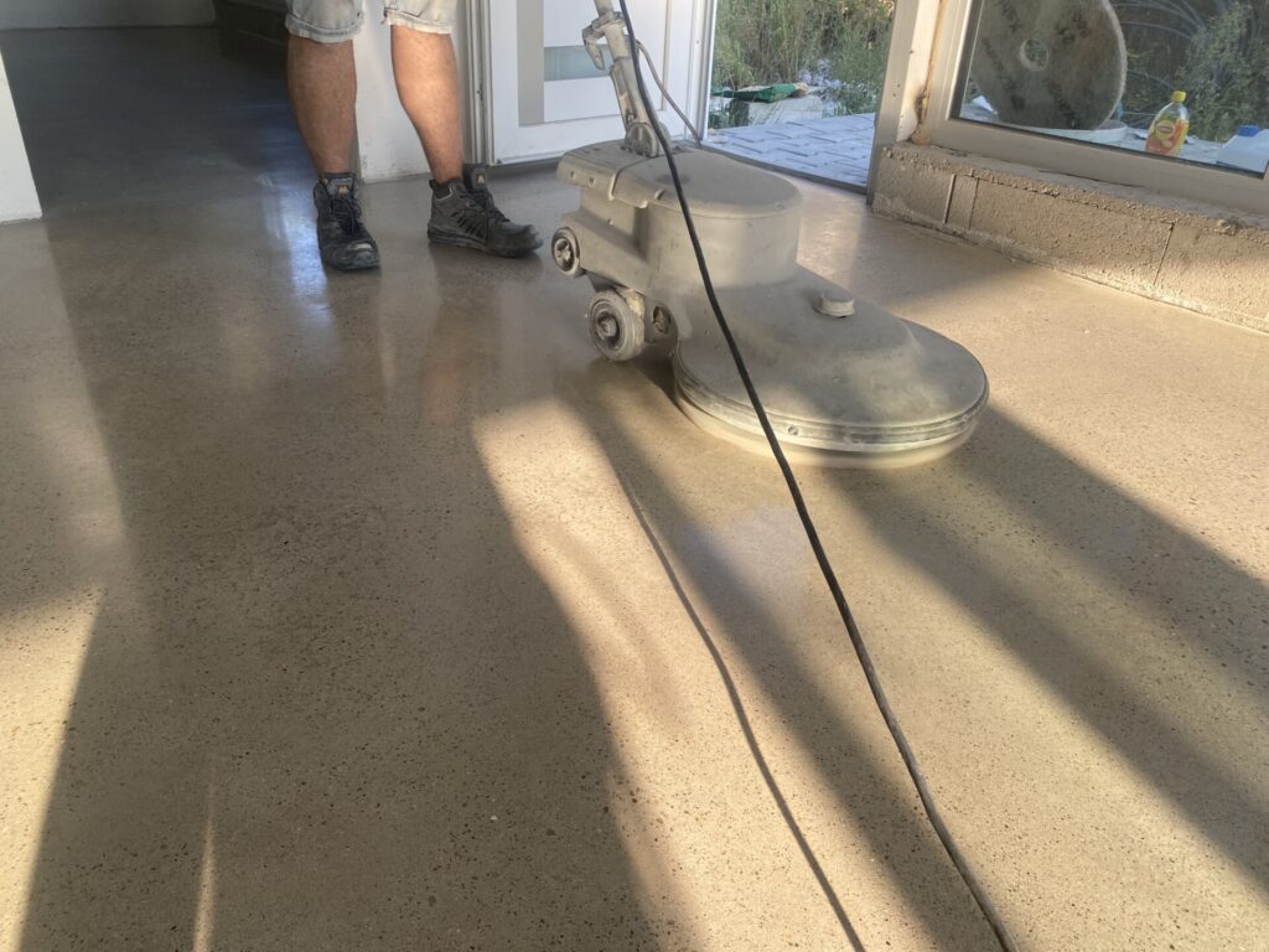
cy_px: 476
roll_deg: -2.2
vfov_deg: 53.1
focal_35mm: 26
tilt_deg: -29.8
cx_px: 634
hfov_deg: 67.3
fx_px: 953
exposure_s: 1/220
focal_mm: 4.25
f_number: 1.8
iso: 32
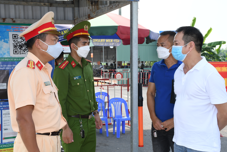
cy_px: 76
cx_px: 114
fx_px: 359
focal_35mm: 57
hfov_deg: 35.1
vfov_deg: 23.8
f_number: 10
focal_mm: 38
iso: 200
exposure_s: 1/200
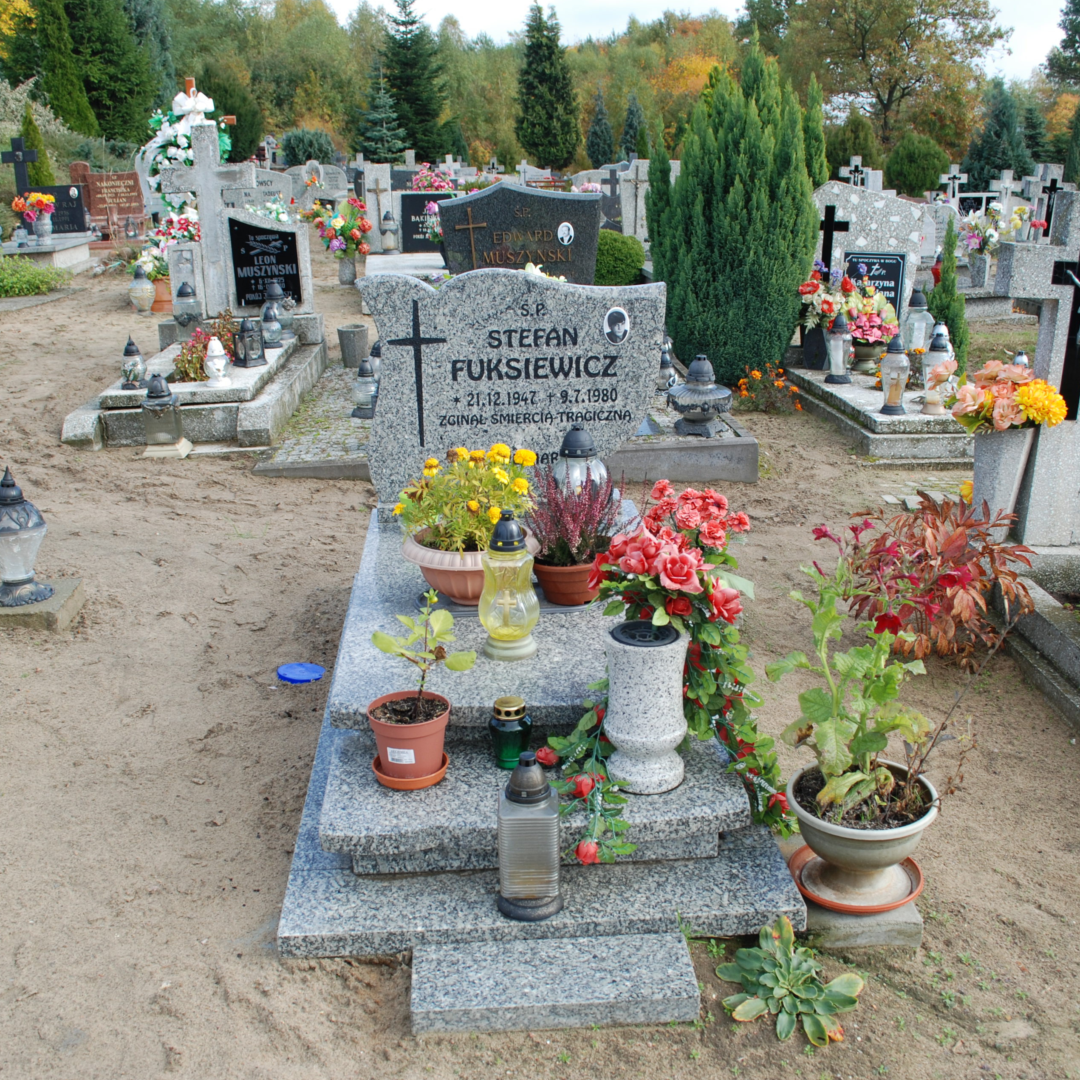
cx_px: 551
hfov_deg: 47.2
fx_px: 1235
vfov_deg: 47.2
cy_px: 548
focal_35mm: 35
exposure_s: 1/125
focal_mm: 18
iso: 100
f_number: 5.6
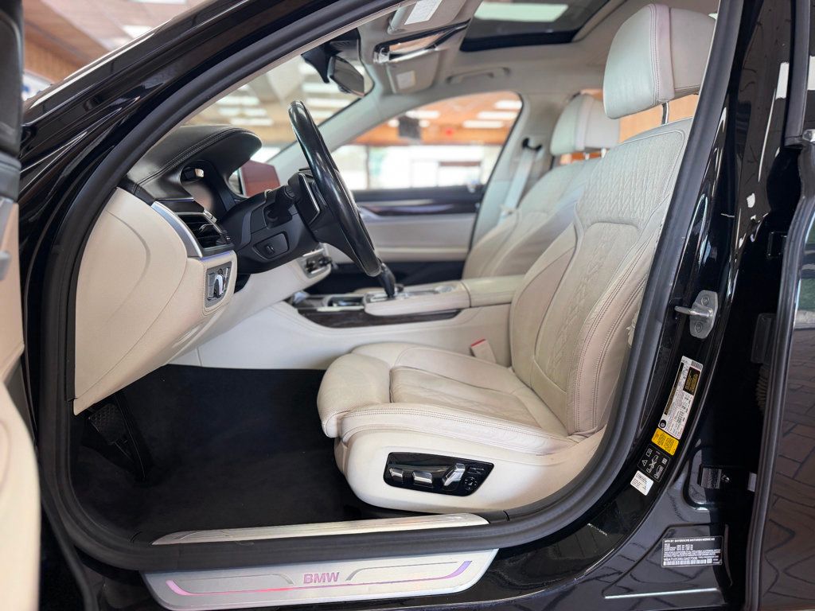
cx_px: 408
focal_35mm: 24
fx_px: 565
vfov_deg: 56.8
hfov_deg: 71.6
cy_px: 306
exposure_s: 1/120
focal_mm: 6.76
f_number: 1.78
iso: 100
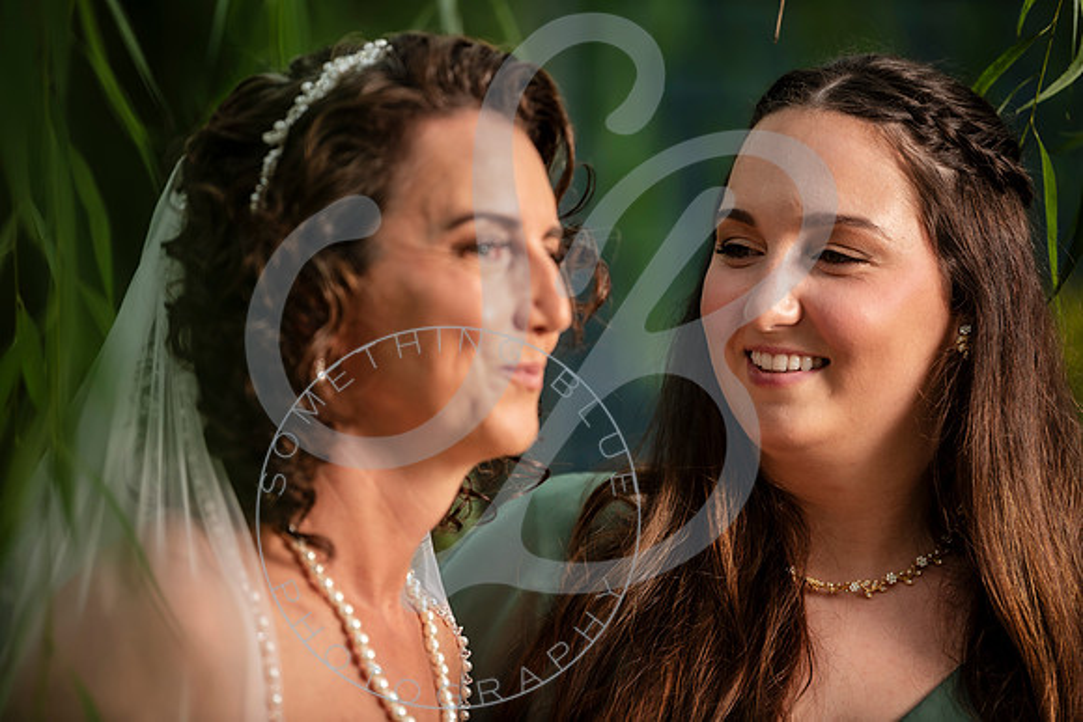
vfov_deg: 7.9
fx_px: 5266
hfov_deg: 11.7
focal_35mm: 175
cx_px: 542
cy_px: 361
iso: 400
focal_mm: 175
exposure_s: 1/800
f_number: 2.8
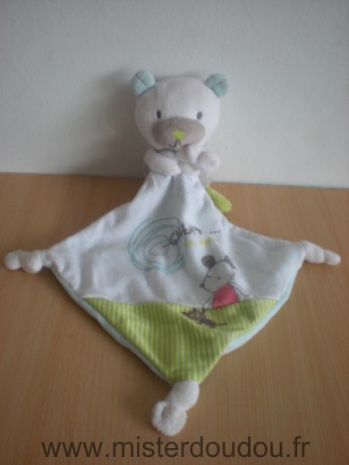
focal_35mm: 38
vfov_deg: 49.0
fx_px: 511
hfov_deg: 37.7
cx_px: 174
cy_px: 232
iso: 200
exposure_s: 1/8.4
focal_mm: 6.3
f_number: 3.1
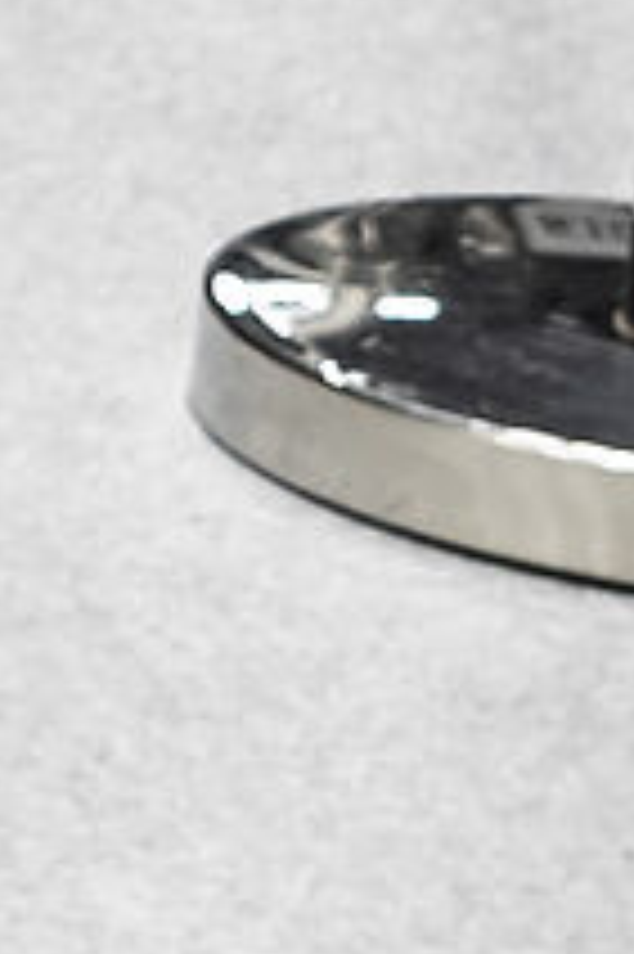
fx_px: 10186
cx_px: -4613
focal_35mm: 385
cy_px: -1188
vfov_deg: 5.2
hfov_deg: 2.9
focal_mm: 34
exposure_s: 1/20
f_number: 5.6
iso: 125
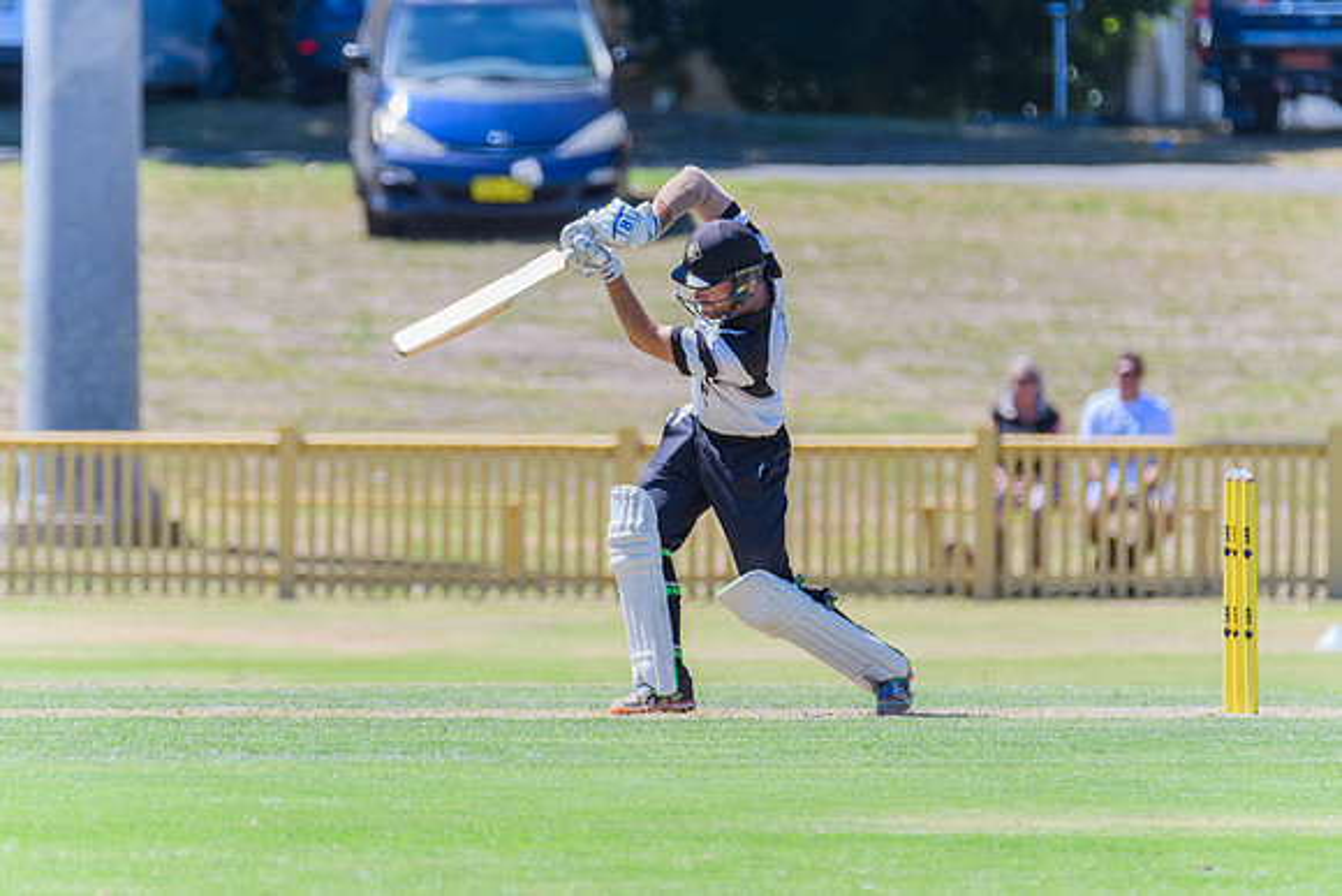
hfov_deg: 3.2
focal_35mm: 652
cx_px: 671
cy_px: 448
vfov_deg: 2.1
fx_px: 24306
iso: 400
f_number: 6.3
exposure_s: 1/1000
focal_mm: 420
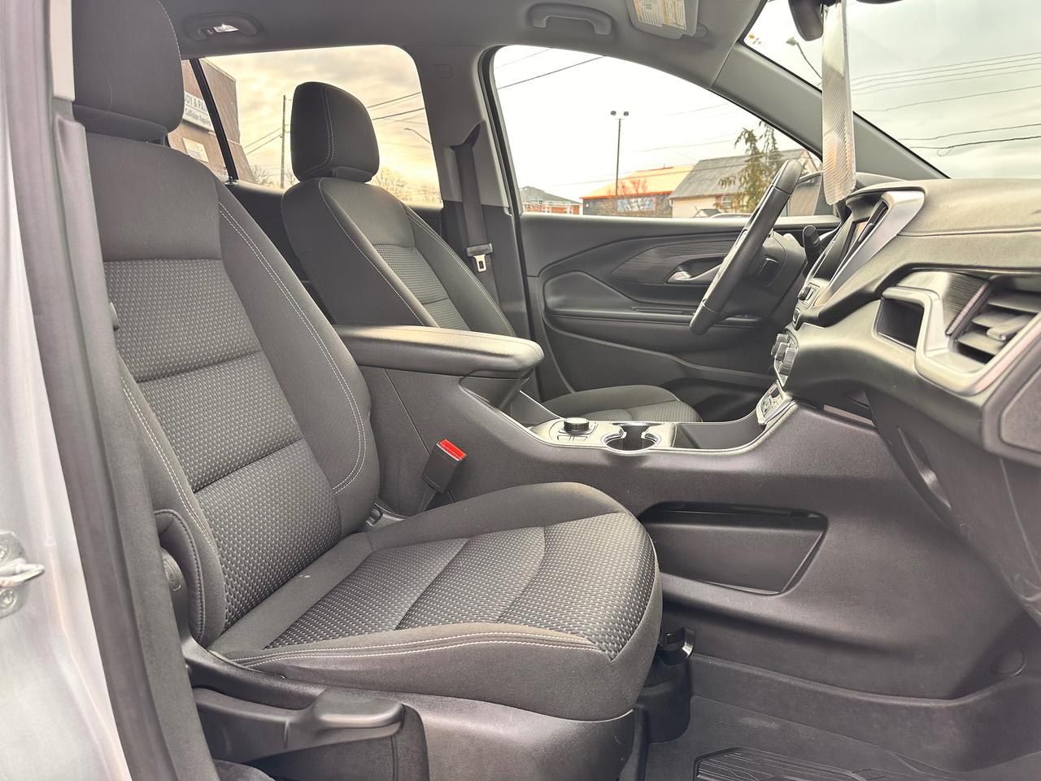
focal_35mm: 24
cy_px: 390
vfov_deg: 56.8
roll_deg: +0.6
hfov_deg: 71.6
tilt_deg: -11.3
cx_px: 520
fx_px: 722
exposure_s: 1/260
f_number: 1.78
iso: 80
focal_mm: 6.86
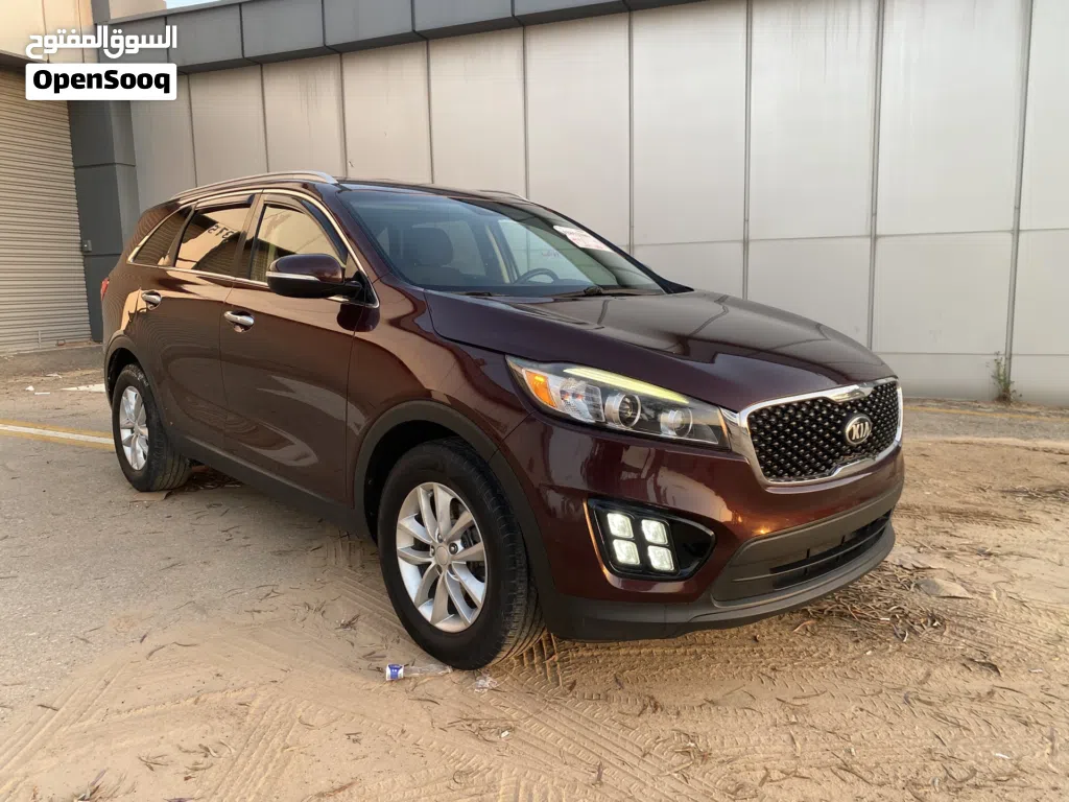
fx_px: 803
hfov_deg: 67.3
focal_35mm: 26
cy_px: 401
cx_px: 534
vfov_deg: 53.1
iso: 64
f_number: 1.8
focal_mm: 4.25
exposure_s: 1/122
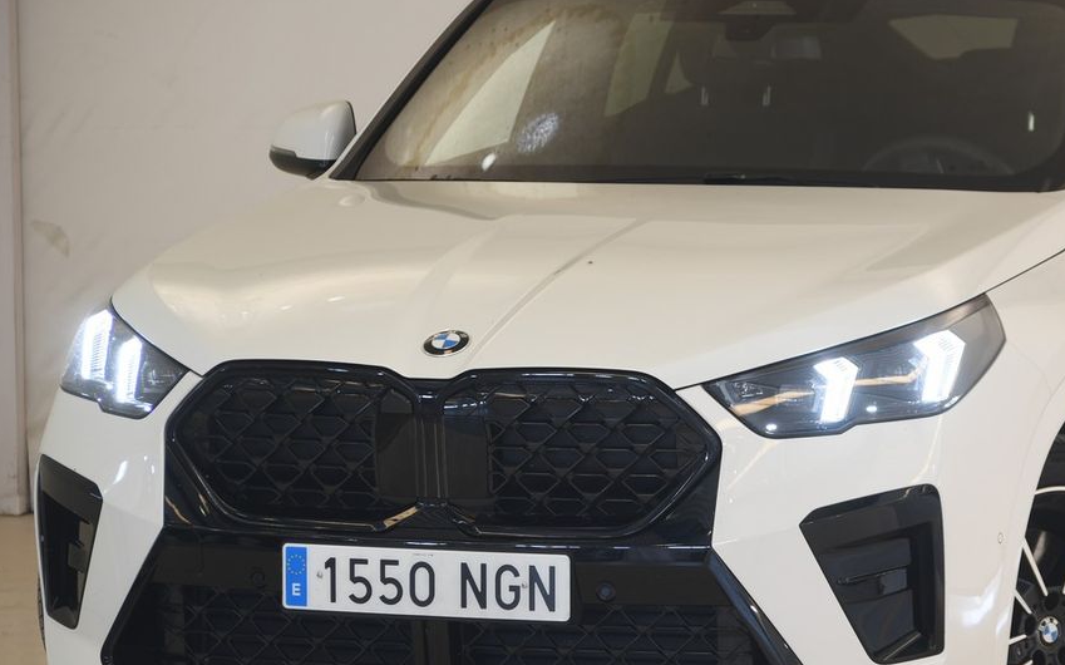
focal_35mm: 183
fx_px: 5310
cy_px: 374
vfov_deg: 7.2
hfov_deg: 11.4
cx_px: 746
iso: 100
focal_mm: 85
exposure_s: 1/8
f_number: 4.2
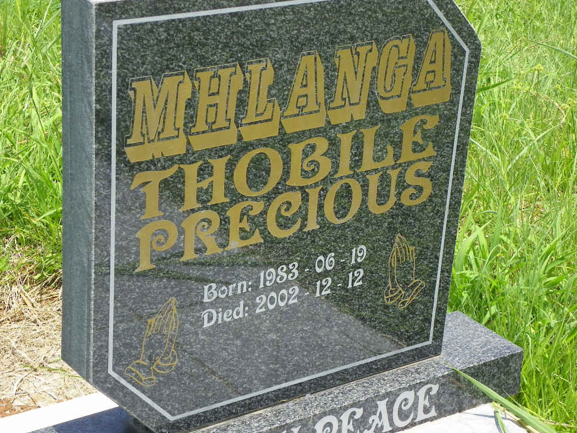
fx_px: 1500
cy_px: 264
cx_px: 305
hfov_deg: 21.8
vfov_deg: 16.4
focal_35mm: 90
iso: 64
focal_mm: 13
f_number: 4.5
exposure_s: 1/250
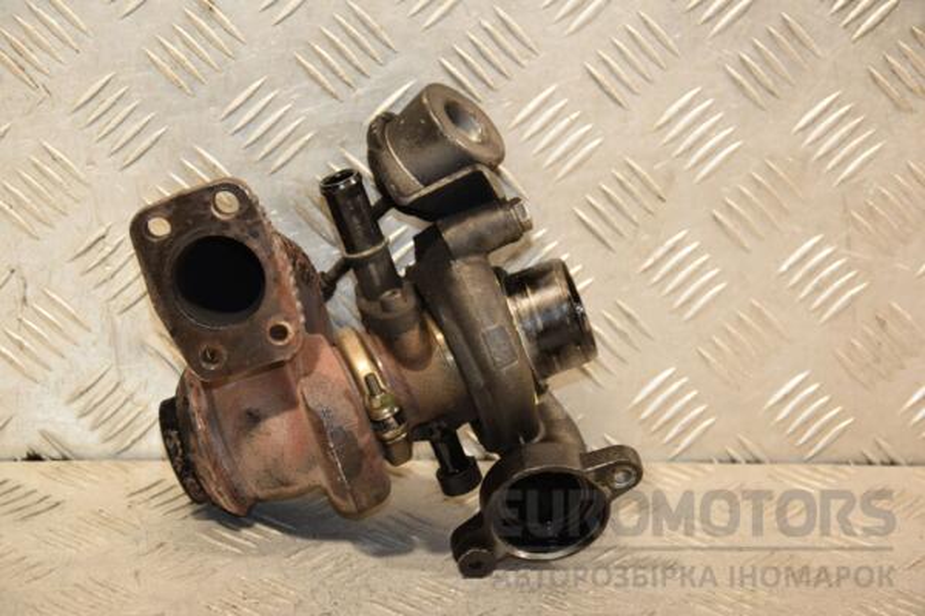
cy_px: 308
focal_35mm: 99
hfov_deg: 20.6
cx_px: 462
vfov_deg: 13.8
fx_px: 2544
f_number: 5.3
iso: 800
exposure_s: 1/160
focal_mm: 66
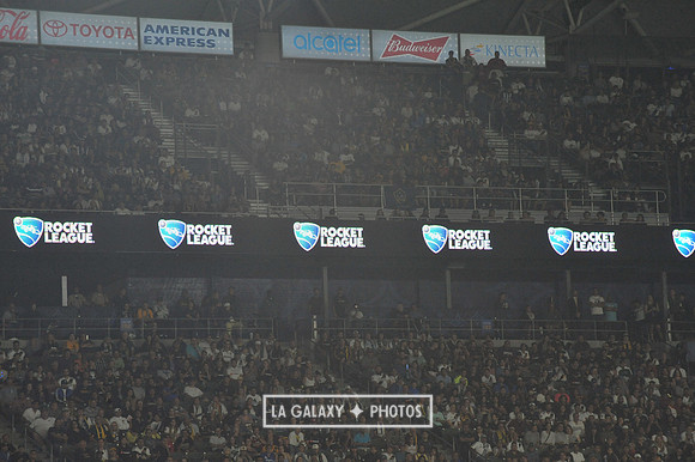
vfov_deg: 6.9
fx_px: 3859
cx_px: 348
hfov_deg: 10.3
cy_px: 231
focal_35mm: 200
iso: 3200
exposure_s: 1/400
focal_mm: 200
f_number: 10
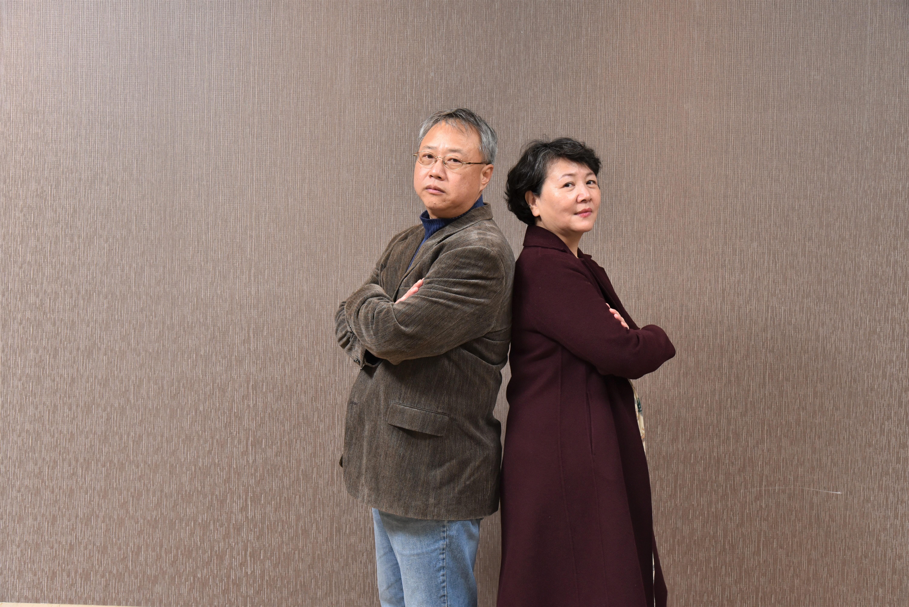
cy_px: 304
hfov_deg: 48.4
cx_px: 454
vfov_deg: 33.4
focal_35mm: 40
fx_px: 1010
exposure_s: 1/200
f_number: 5.6
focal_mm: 40
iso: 800
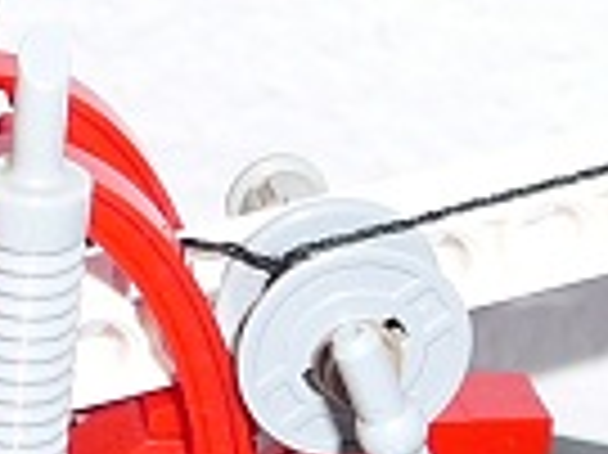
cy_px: 427
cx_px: -284
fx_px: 3492
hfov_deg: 9.7
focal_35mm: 199
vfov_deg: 7.4
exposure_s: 1/30
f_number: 2.8
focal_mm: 5.2
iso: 100
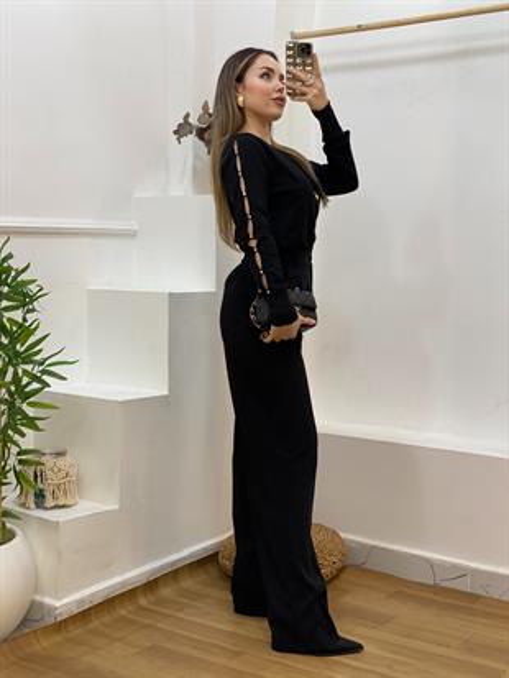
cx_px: 254
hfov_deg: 28.0
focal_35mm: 52
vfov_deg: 36.8
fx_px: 1019
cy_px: 339
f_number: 2
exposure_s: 1/100
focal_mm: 6
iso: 80
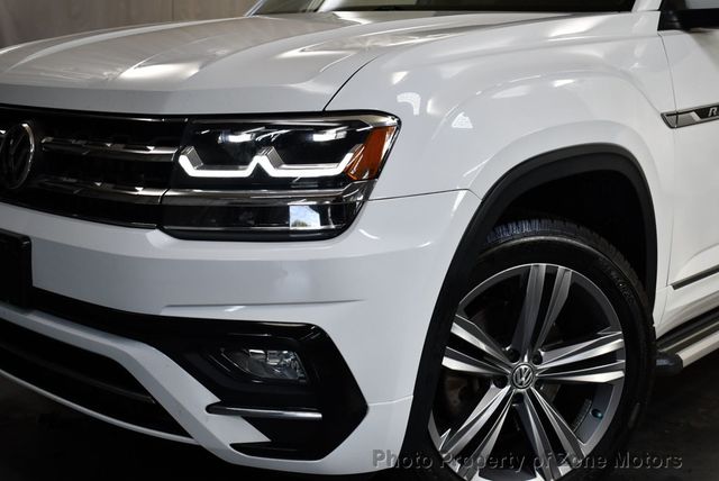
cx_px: 360
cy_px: 240
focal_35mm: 48
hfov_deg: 41.1
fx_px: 960
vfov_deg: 28.1
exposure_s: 1/250
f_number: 4
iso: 500
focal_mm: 24
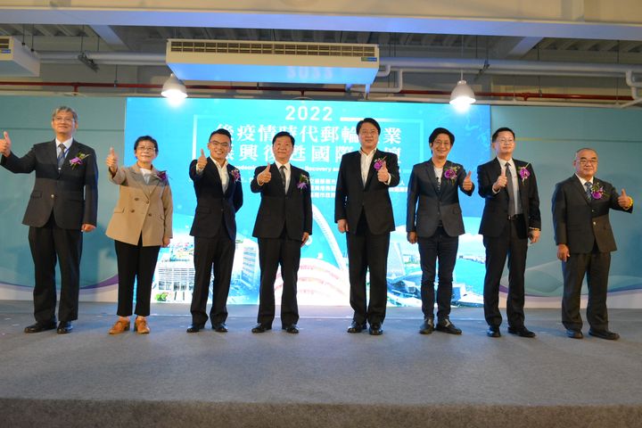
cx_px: 321
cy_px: 214
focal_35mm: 27
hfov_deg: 67.4
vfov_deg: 47.9
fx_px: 481
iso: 2500
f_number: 7.1
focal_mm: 18
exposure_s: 1/160
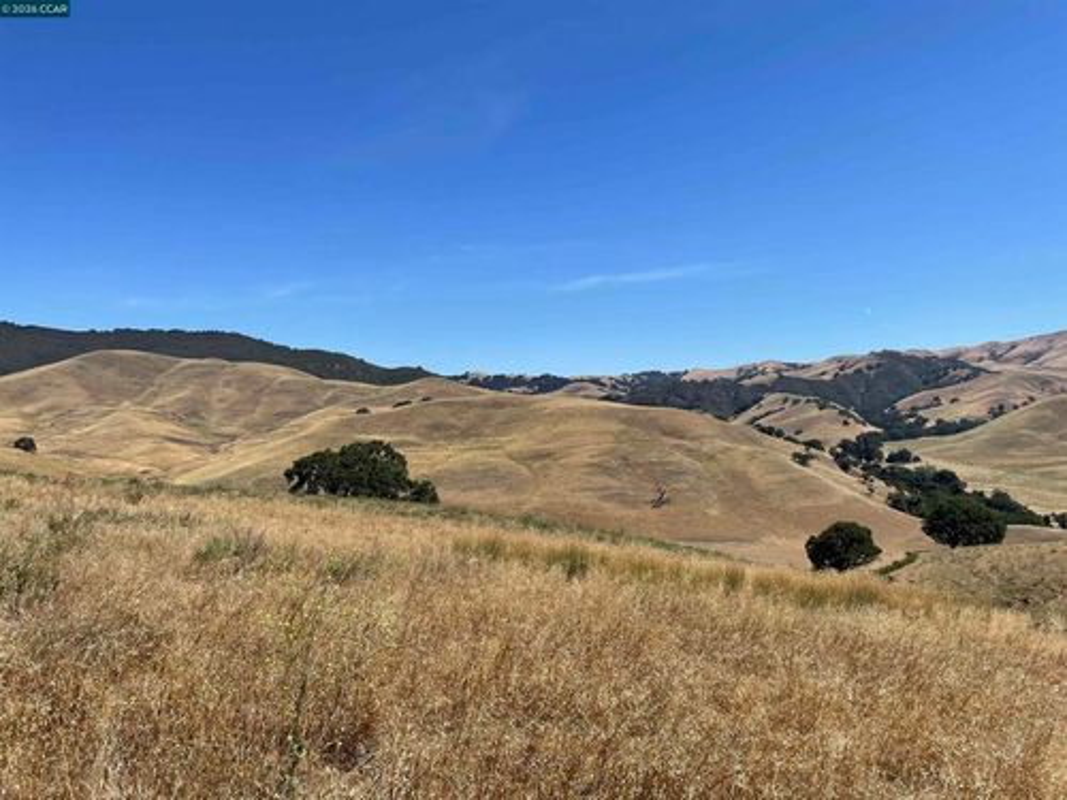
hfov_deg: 67.3
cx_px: 534
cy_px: 400
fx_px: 801
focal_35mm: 26
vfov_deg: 53.1
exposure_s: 1/4132
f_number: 1.6
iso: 32
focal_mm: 4.2
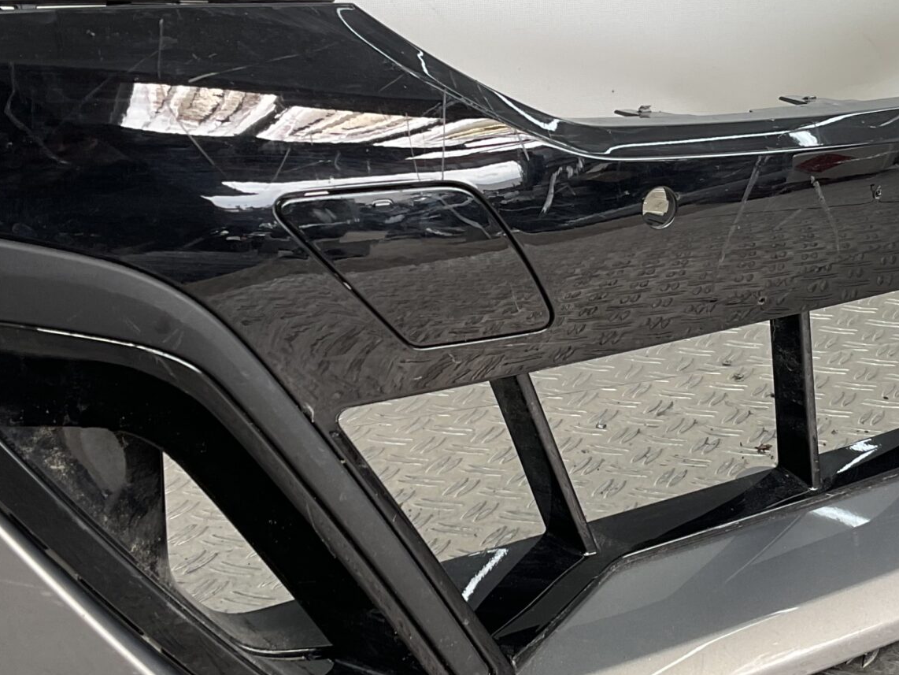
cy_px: 210
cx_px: 624
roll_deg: +0.9
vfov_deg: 22.5
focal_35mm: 65
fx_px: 1688
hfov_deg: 29.5
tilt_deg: -14.9
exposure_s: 1/118
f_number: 1.8
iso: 16
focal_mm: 3
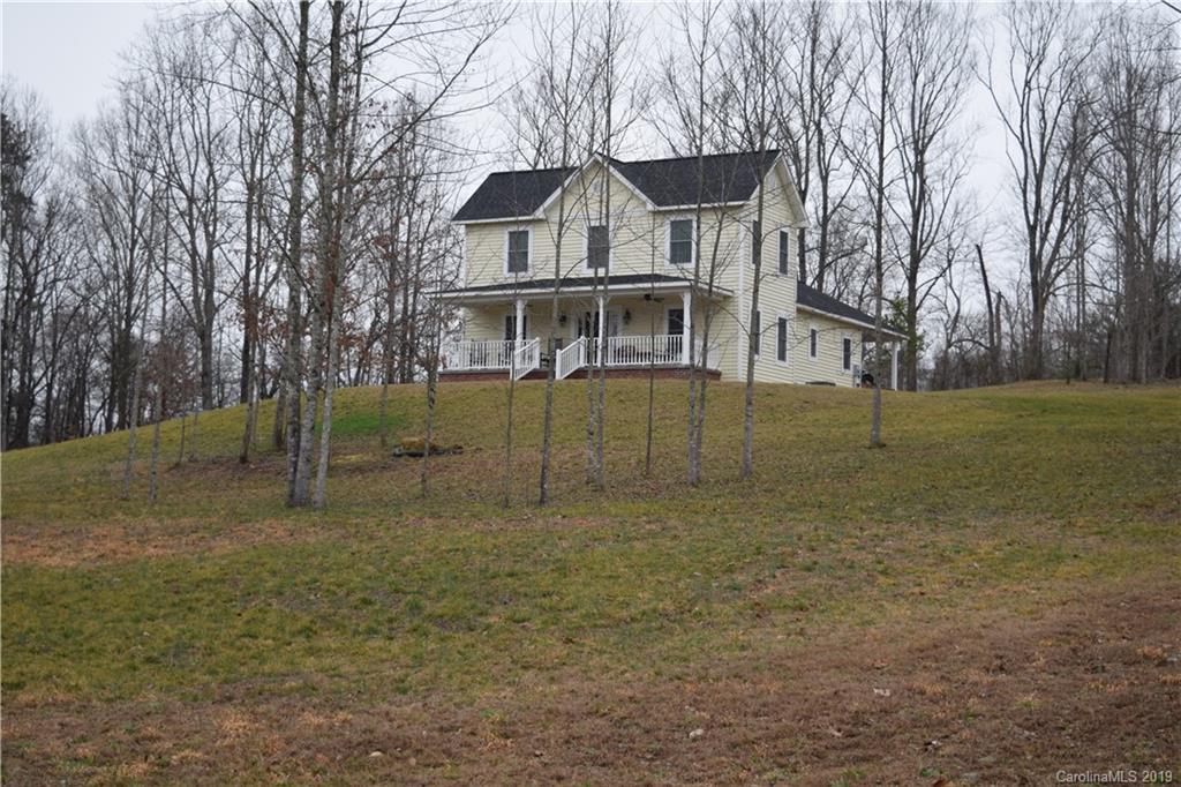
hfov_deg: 35.1
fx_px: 1869
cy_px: 394
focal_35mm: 57
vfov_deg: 23.8
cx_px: 590
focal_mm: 38
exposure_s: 1/250
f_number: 4.8
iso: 100
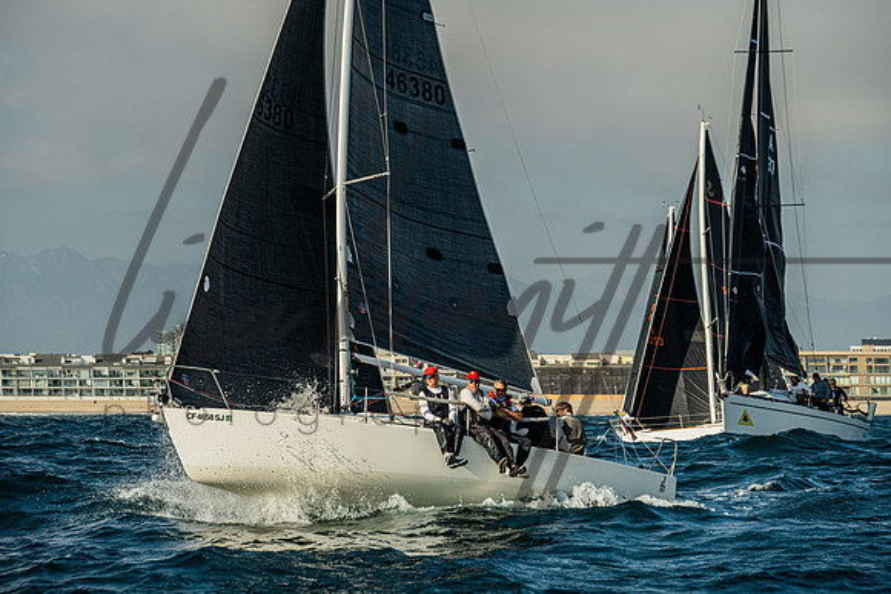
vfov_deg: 8.3
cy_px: 264
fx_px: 4093
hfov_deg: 12.4
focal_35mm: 165
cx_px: 441
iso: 250
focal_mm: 145
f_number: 6.3
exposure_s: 1/1000
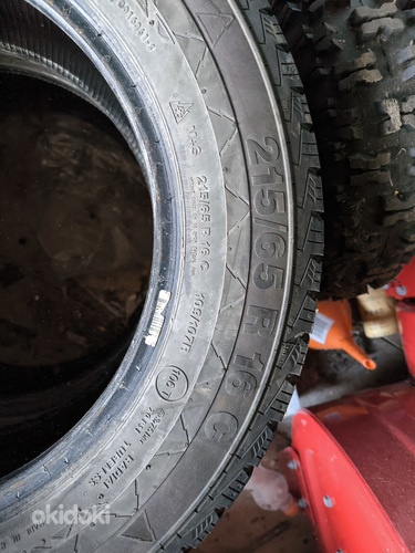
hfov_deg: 56.8
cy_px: 276
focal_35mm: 24
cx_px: 208
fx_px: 384
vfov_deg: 71.6
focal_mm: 6.92
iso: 2500
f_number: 1.9
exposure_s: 1/50
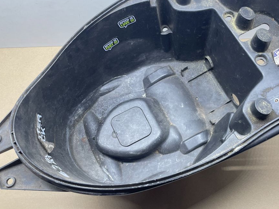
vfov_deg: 39.6
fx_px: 290
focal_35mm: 36
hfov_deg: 51.0
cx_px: 168
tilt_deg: -67.2
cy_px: 94
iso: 100
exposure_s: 1/50
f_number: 1.6
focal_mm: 4.2
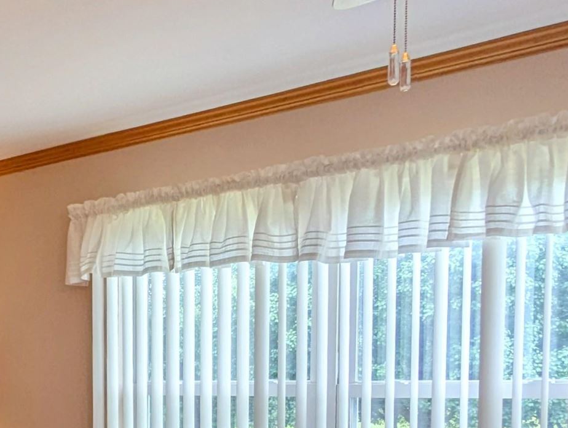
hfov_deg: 28.8
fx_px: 871
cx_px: -186
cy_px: 443
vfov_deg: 26.0
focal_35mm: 53
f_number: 2.2
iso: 40
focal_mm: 2.35
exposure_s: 1/120
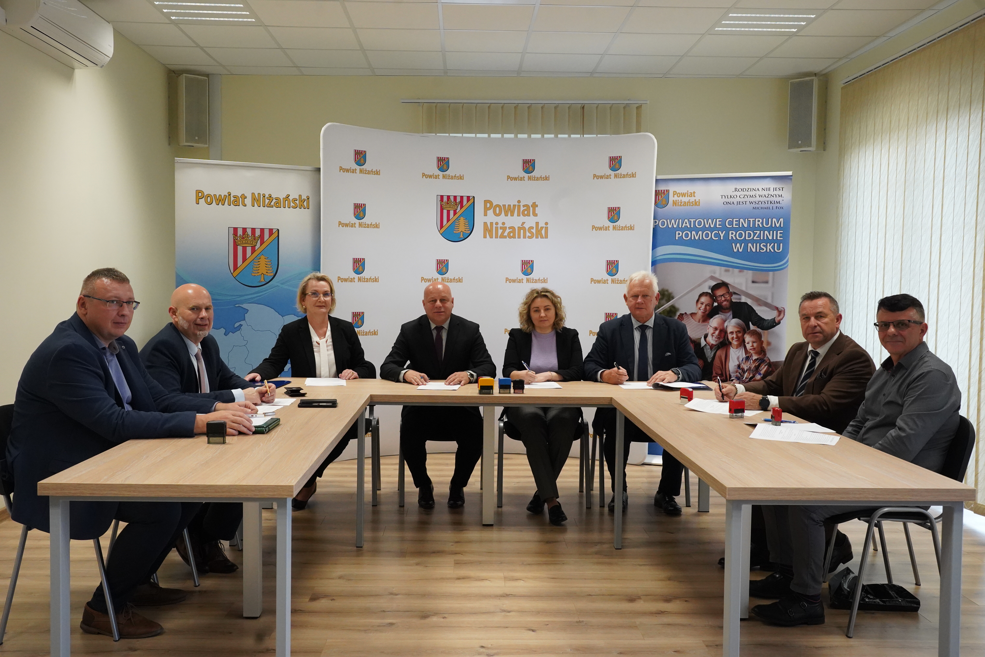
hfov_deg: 58.7
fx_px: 875
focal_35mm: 32
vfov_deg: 41.1
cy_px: 328
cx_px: 492
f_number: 8
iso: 6400
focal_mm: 32
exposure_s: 1/400
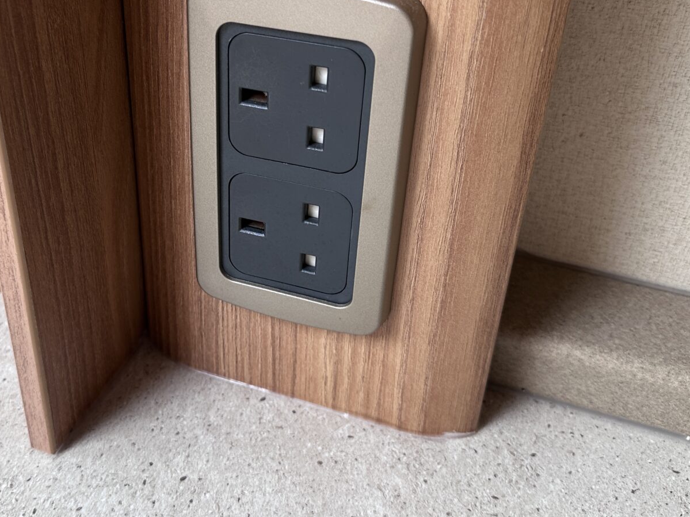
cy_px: 171
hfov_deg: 45.3
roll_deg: +1.1
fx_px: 817
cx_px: 244
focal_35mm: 41
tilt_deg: -33.5
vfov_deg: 34.8
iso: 64
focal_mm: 6.86
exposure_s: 1/135
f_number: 1.78
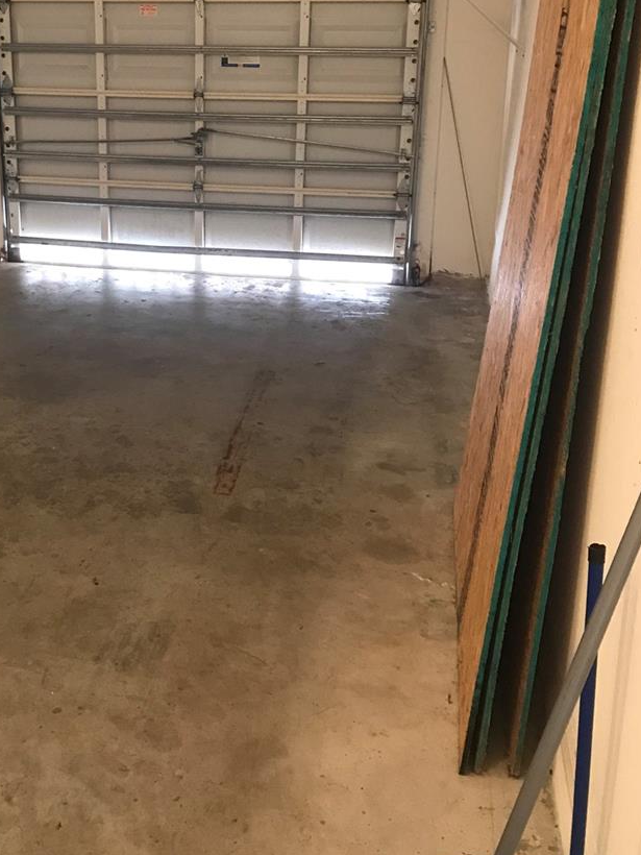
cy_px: 306
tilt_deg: -16.4
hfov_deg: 34.6
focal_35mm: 41
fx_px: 1012
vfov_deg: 45.3
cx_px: 189
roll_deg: -0.8
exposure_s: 1/12
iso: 100
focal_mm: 3.99
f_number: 1.8
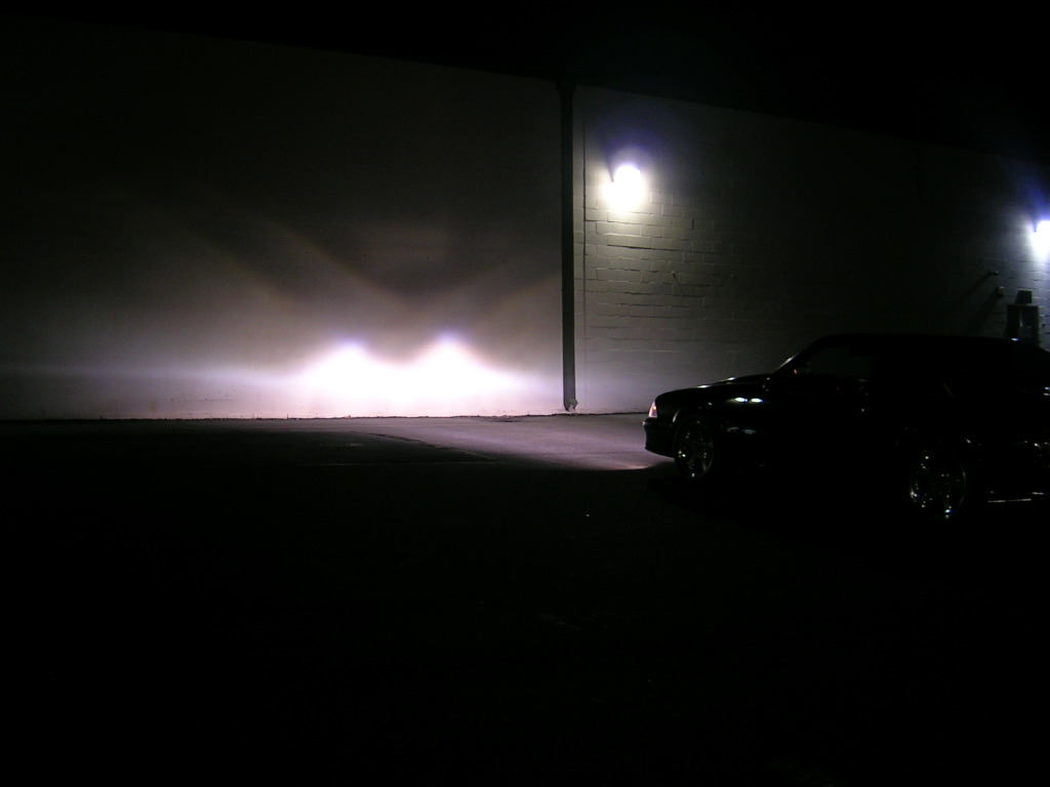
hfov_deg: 52.6
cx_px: 525
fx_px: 1062
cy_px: 394
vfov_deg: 40.7
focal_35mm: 35
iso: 50
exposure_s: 1/5.2
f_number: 2.8
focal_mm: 5.4
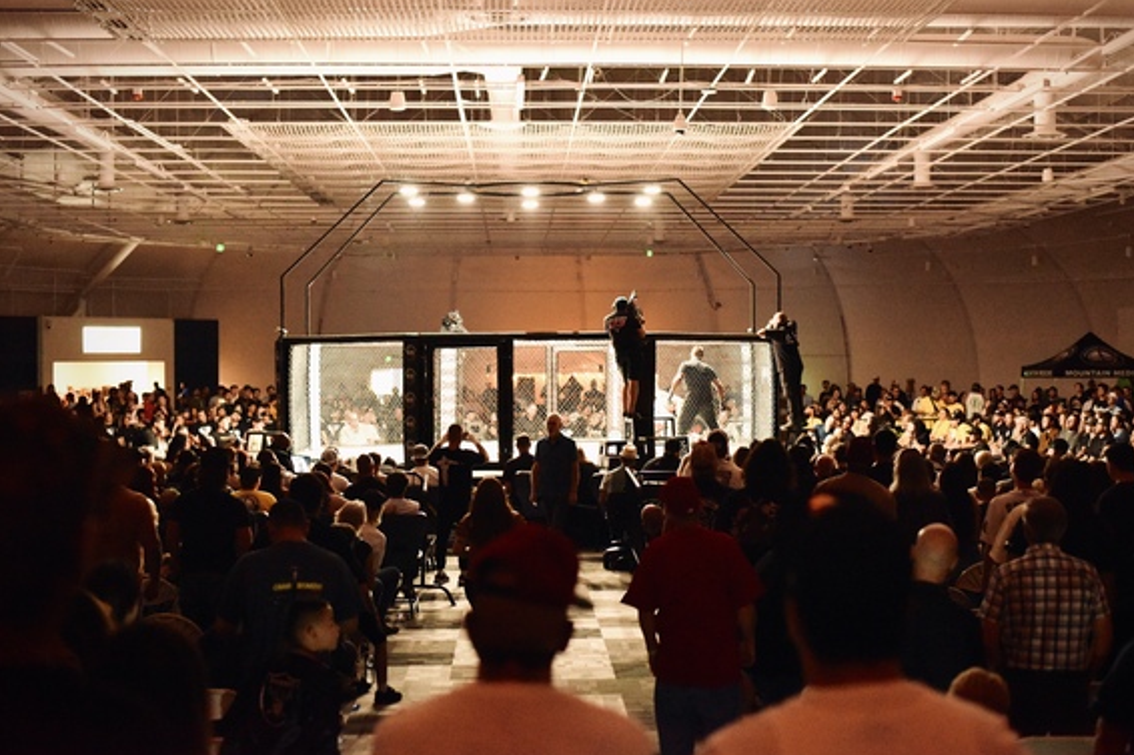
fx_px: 1669
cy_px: 364
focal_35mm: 53
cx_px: 597
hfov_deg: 37.5
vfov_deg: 25.5
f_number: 2.5
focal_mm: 50
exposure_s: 1/500
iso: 12800
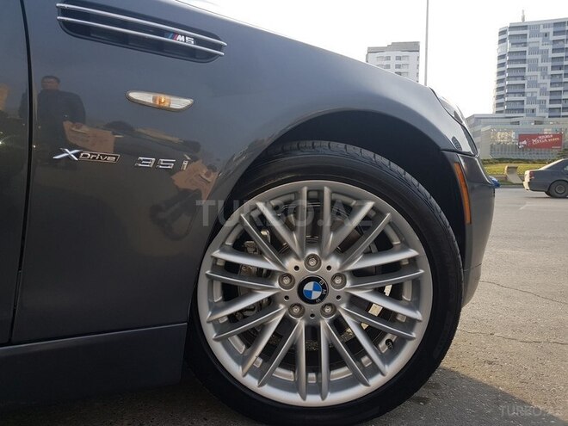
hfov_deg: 67.3
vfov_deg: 53.1
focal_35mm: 26
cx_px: 284
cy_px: 213
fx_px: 427
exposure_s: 1/540
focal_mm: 4.2
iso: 40
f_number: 1.7
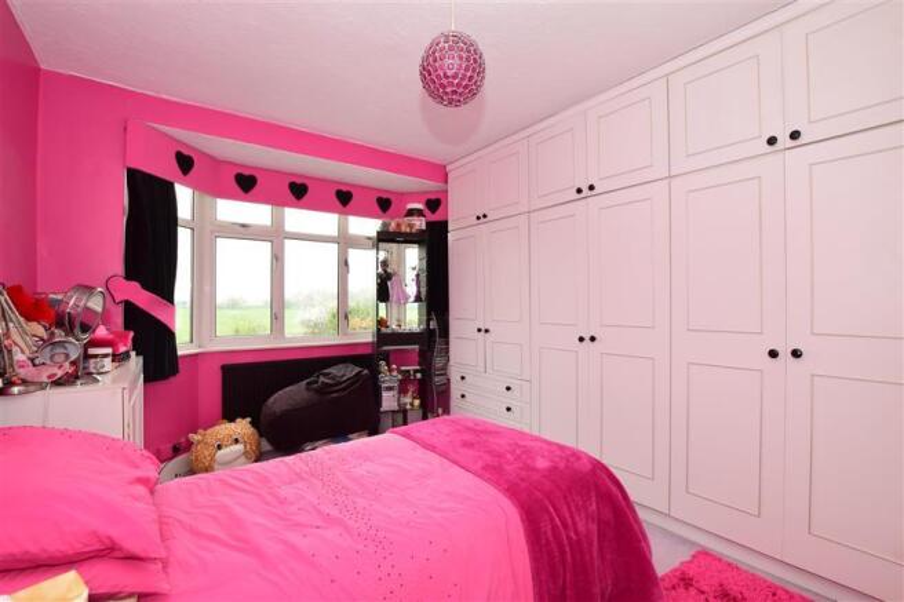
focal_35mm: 15
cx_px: 452
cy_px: 301
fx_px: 377
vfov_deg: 77.3
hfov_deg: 100.4
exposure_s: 1/13
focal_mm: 10
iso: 500
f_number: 13
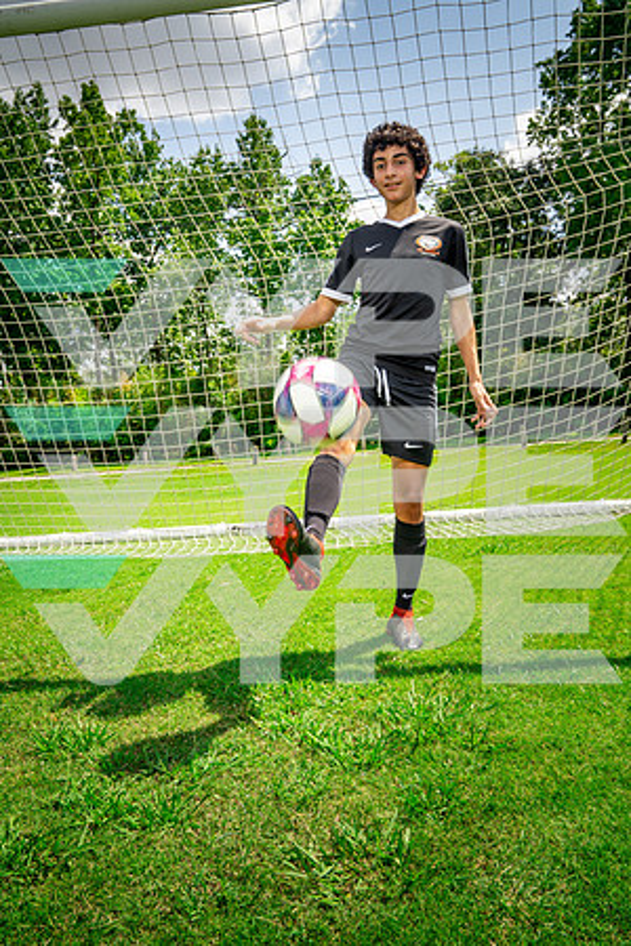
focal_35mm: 29
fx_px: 762
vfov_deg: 63.7
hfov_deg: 45.0
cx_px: 316
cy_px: 473
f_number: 8
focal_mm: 29
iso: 100
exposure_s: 1/125
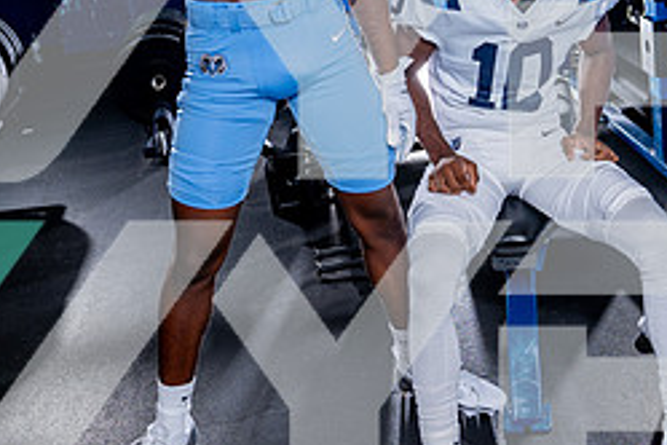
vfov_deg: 25.2
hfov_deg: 37.7
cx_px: 455
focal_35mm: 52
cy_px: 39
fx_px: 963
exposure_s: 1/250
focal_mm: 20
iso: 100
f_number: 4
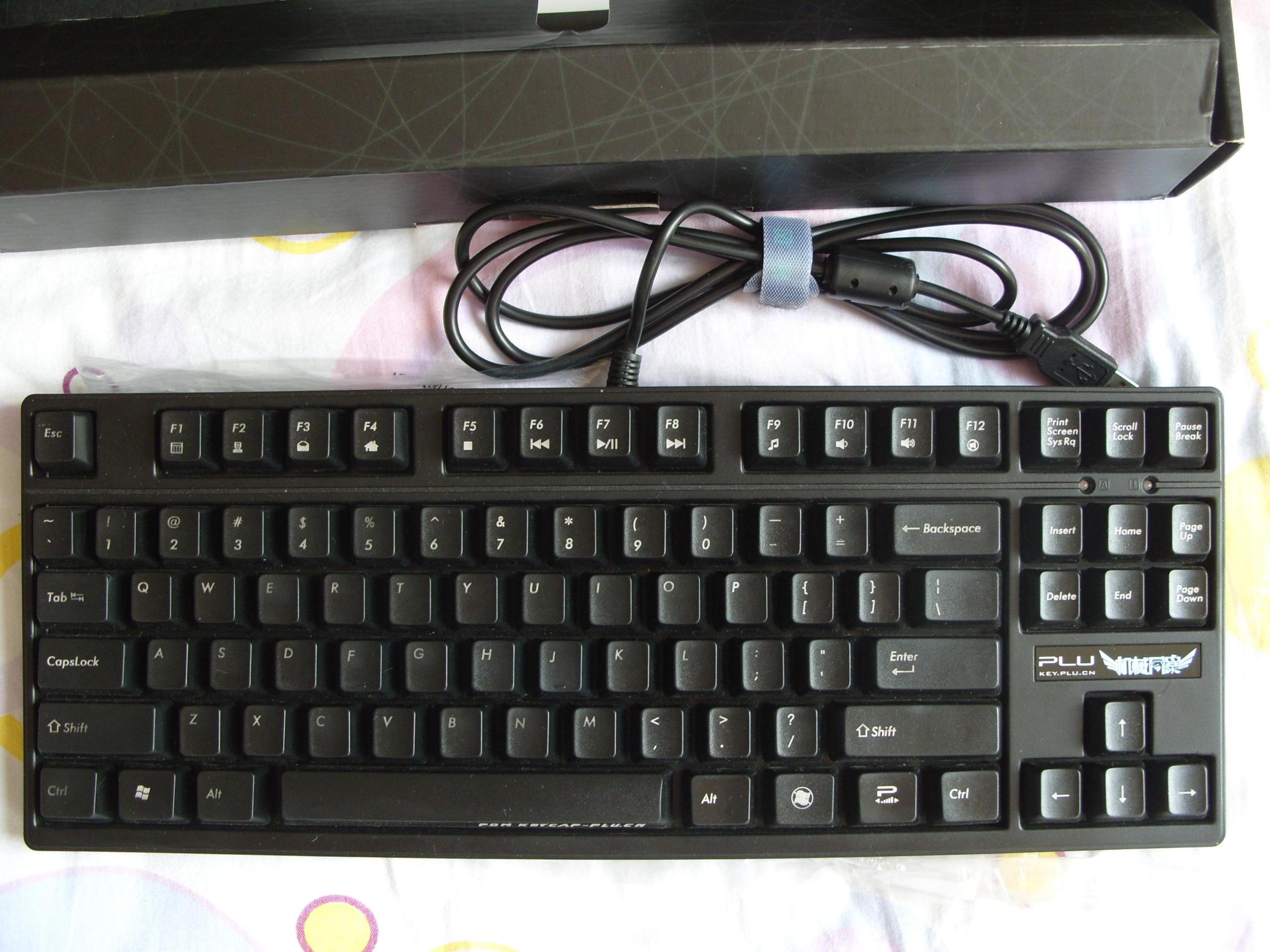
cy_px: 476
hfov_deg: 52.6
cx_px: 635
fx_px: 1284
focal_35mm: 35
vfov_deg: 40.7
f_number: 2.8
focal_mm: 7.8
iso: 80
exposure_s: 1/45
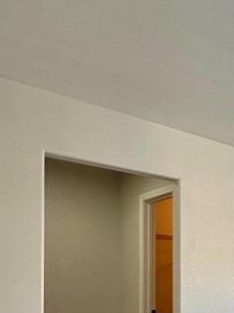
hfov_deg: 25.9
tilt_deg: +1.4
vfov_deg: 40.1
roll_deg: -0.2
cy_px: 277
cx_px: 334
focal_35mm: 44
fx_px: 397
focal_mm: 2.22
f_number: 2.2
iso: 100
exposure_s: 1/120
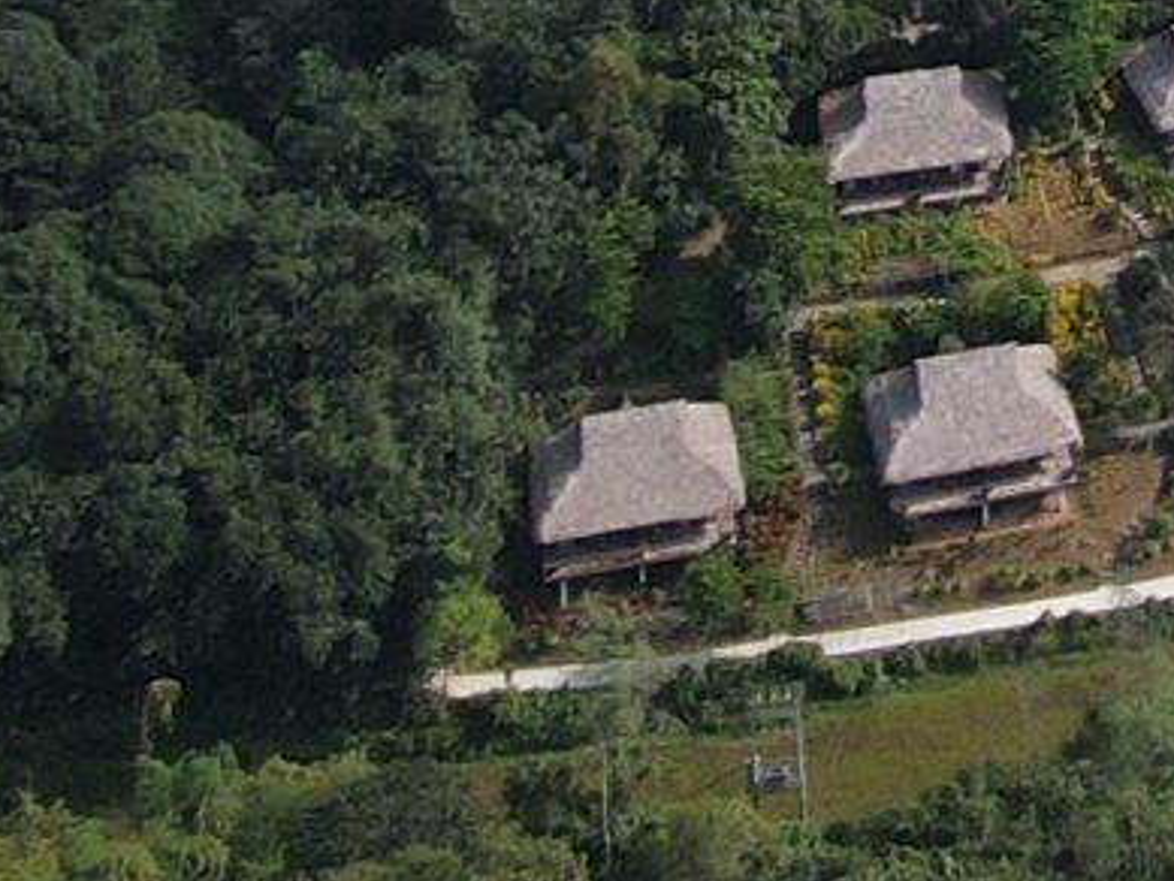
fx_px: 5360
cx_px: 2294
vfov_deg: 8.3
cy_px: -1554
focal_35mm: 158
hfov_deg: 11.4
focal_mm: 4.5
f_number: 2.8
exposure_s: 1/500
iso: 100
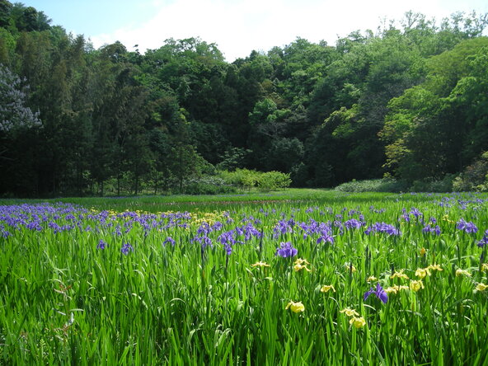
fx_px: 620
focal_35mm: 44
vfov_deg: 32.9
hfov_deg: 42.9
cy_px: 183
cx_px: 244
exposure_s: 1/408
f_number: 3.1
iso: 50
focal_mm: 7.1
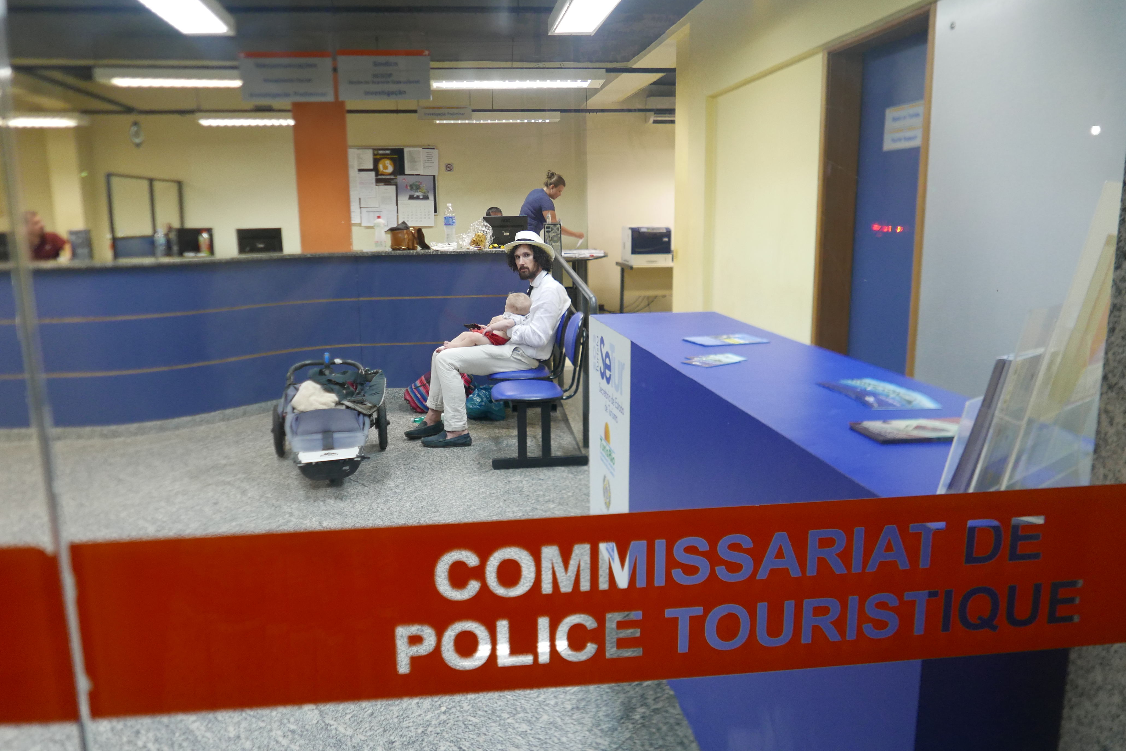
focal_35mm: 25
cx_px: 546
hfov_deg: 71.5
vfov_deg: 51.3
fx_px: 782
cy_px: 373
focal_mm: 10.9
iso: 400
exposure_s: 1/60
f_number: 1.7
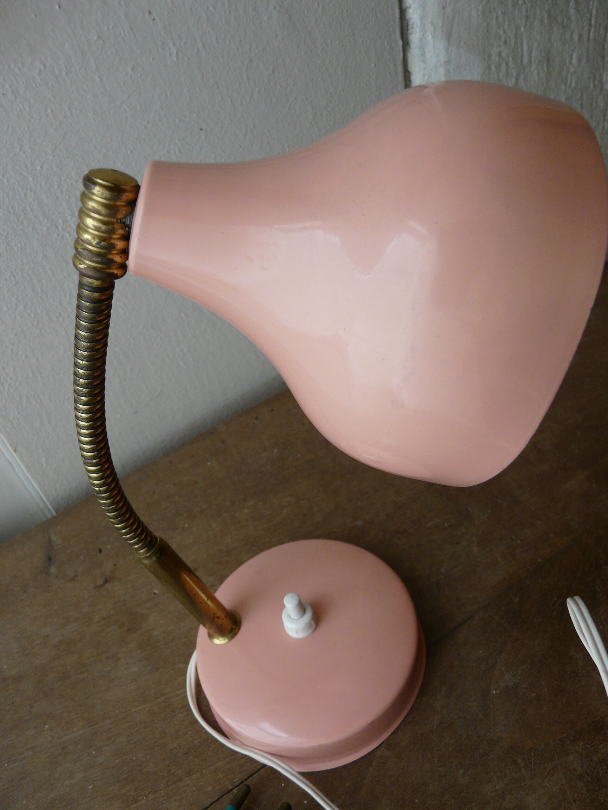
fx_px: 656
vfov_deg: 63.4
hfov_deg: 49.7
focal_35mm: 28
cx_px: 304
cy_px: 405
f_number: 2.8
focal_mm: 4.6
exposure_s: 1/80
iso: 100
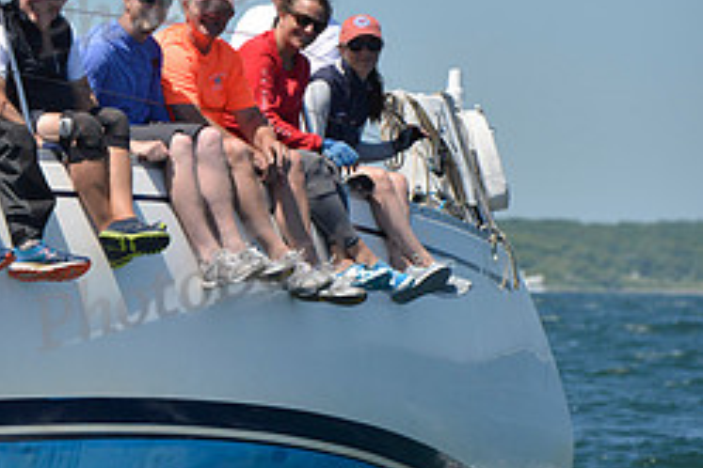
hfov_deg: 5.0
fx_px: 7947
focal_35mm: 407
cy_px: 171
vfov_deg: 3.4
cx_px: -110
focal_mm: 175
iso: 280
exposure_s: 1/1250
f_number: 8
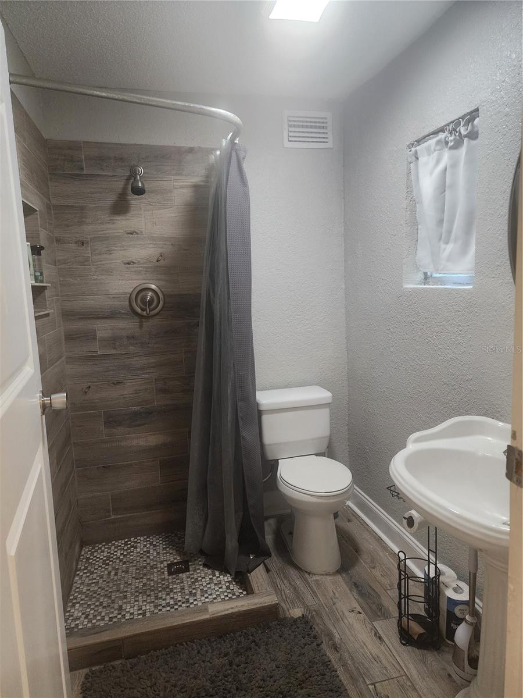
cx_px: 262
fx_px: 463
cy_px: 349
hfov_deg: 58.9
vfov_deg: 73.9
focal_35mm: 23
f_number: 1.8
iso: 500
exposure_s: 1/120
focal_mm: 6.4
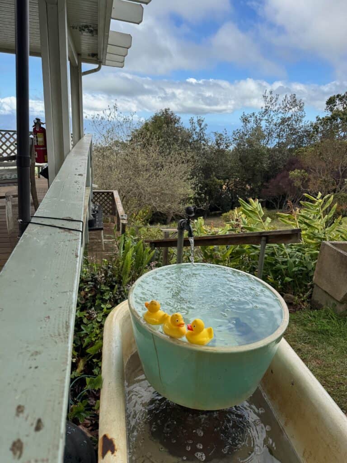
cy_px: 232
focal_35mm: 24
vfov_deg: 71.6
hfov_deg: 56.8
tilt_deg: -15.8
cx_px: 174
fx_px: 321
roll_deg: +0.0
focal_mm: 6.76
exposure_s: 1/1767
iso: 80
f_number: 1.78
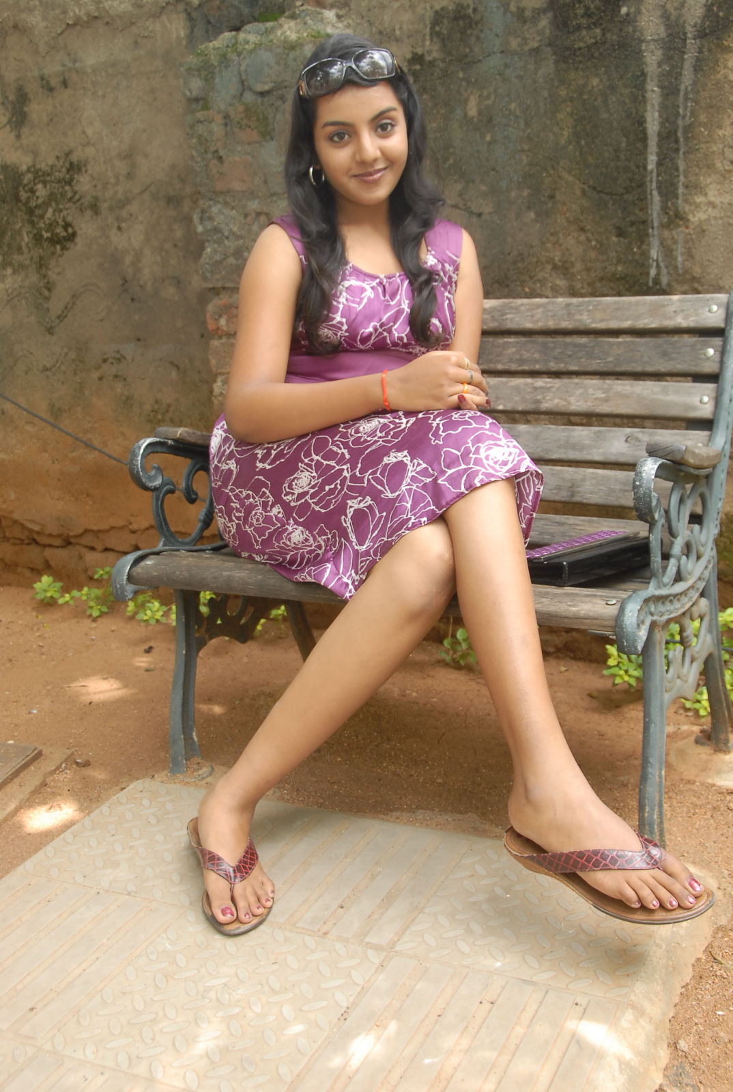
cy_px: 546
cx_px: 366
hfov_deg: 33.2
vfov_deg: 47.8
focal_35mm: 40
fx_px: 1231
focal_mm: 27
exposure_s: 1/80
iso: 400
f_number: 5
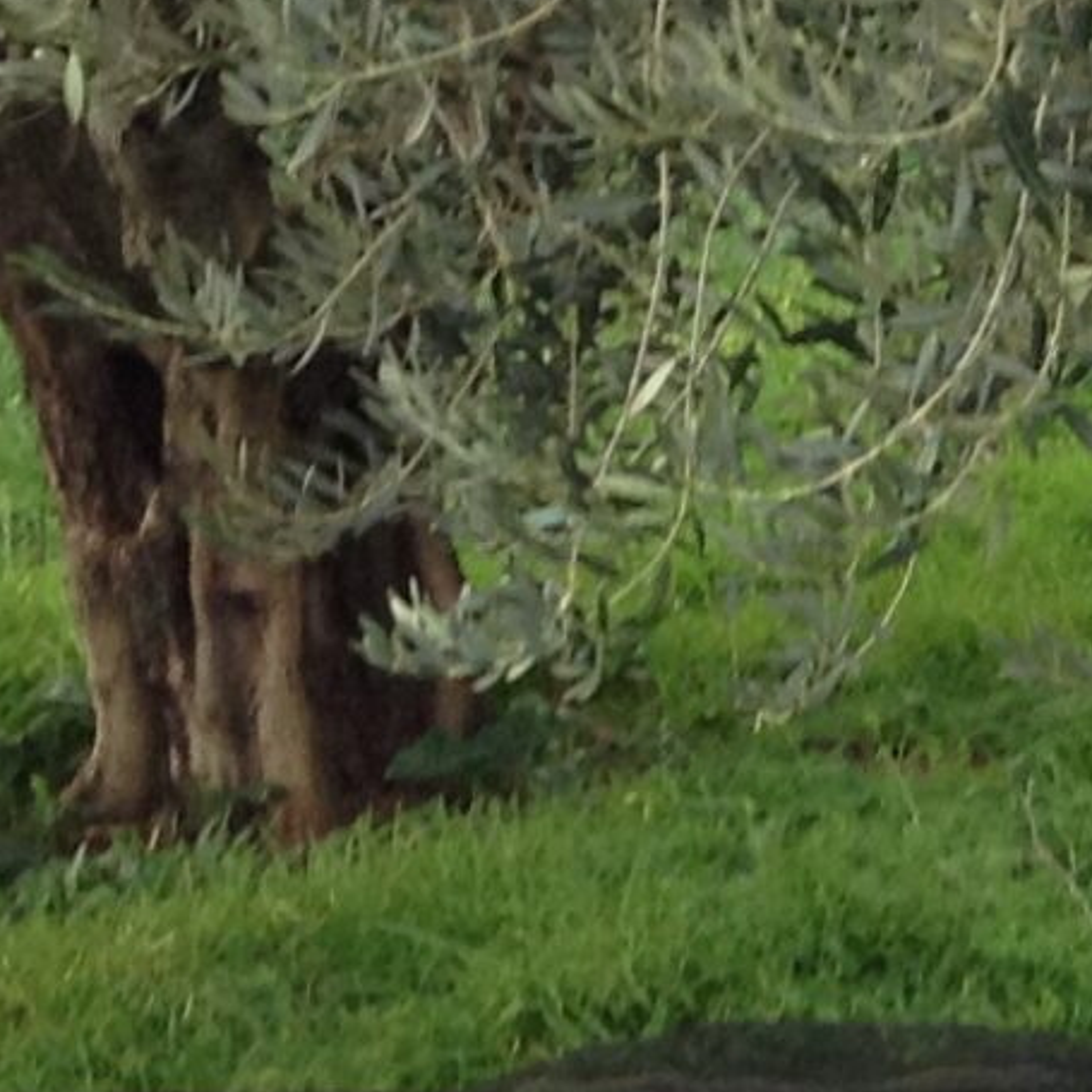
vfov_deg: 10.6
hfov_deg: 10.4
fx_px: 5853
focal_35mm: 164
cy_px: 360
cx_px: 1457
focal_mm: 3.3
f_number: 2.4
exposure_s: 1/120
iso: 40
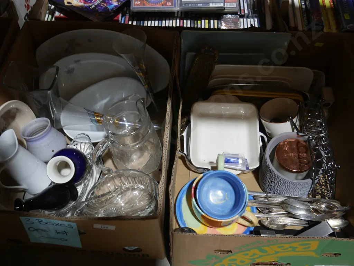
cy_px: 133
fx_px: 368
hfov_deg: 51.3
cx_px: 177
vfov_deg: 39.7
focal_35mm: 36
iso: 320
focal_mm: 18
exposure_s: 1/60
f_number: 4
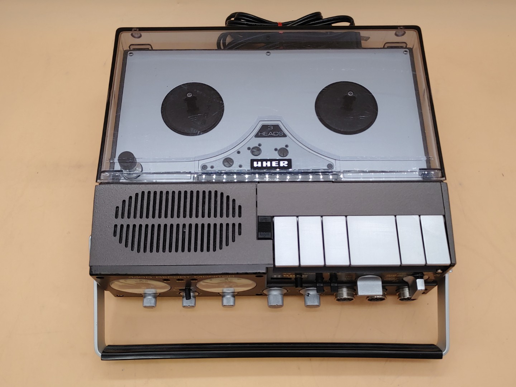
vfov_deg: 42.9
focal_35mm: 33
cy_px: 194
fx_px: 492
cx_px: 258
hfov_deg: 55.4
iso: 50
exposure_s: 1/111
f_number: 1.8
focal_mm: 4.36
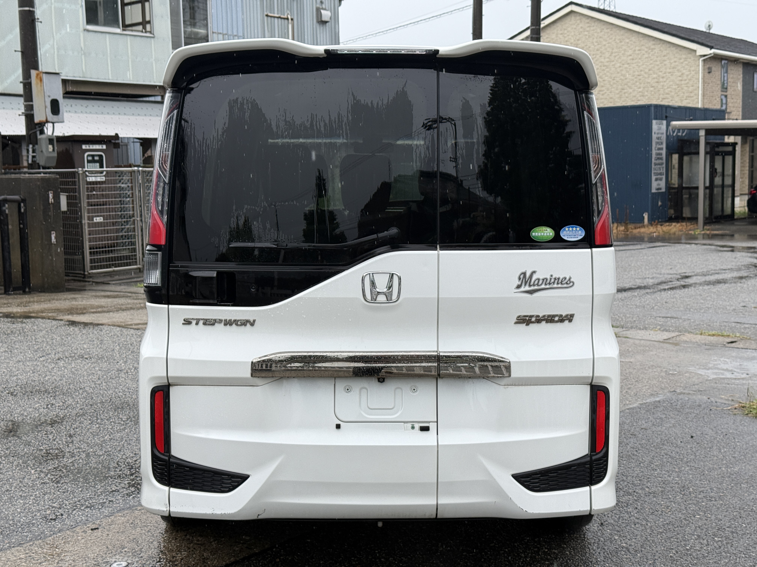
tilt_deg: -5.8
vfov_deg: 30.3
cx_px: 378
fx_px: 1050
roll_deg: +1.4
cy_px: 284
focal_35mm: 48
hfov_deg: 39.7
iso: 64
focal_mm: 6.76
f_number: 1.78
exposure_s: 1/939
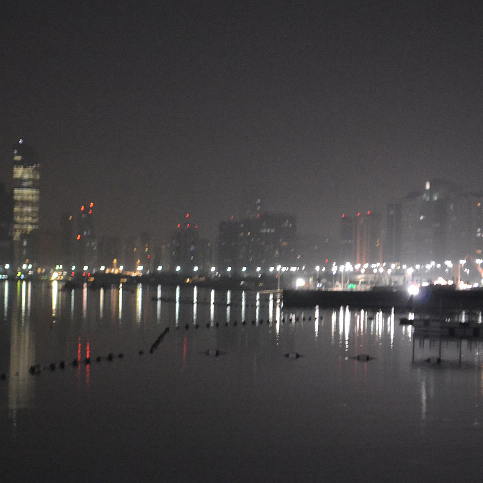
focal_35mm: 134
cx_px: 79
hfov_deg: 13.0
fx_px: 2112
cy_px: 224
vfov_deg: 13.0
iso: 3200
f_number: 5.6
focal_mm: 55
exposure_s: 1/5
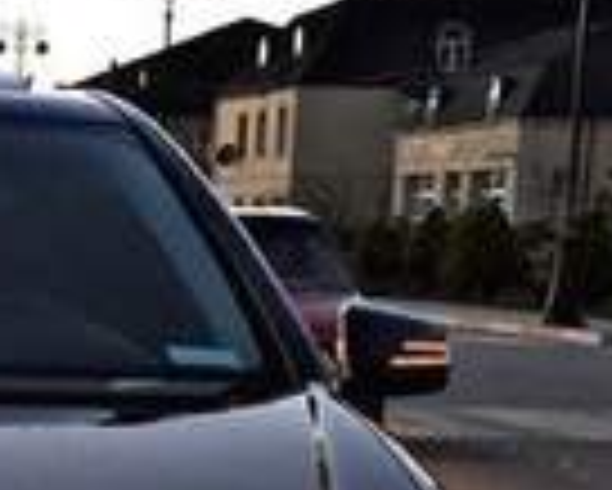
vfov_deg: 10.8
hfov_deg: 13.6
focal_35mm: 137
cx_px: -158
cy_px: 753
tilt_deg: -10.6
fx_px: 2483
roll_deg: -1.0
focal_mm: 4.15
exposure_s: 1/33
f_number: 2.2
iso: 100
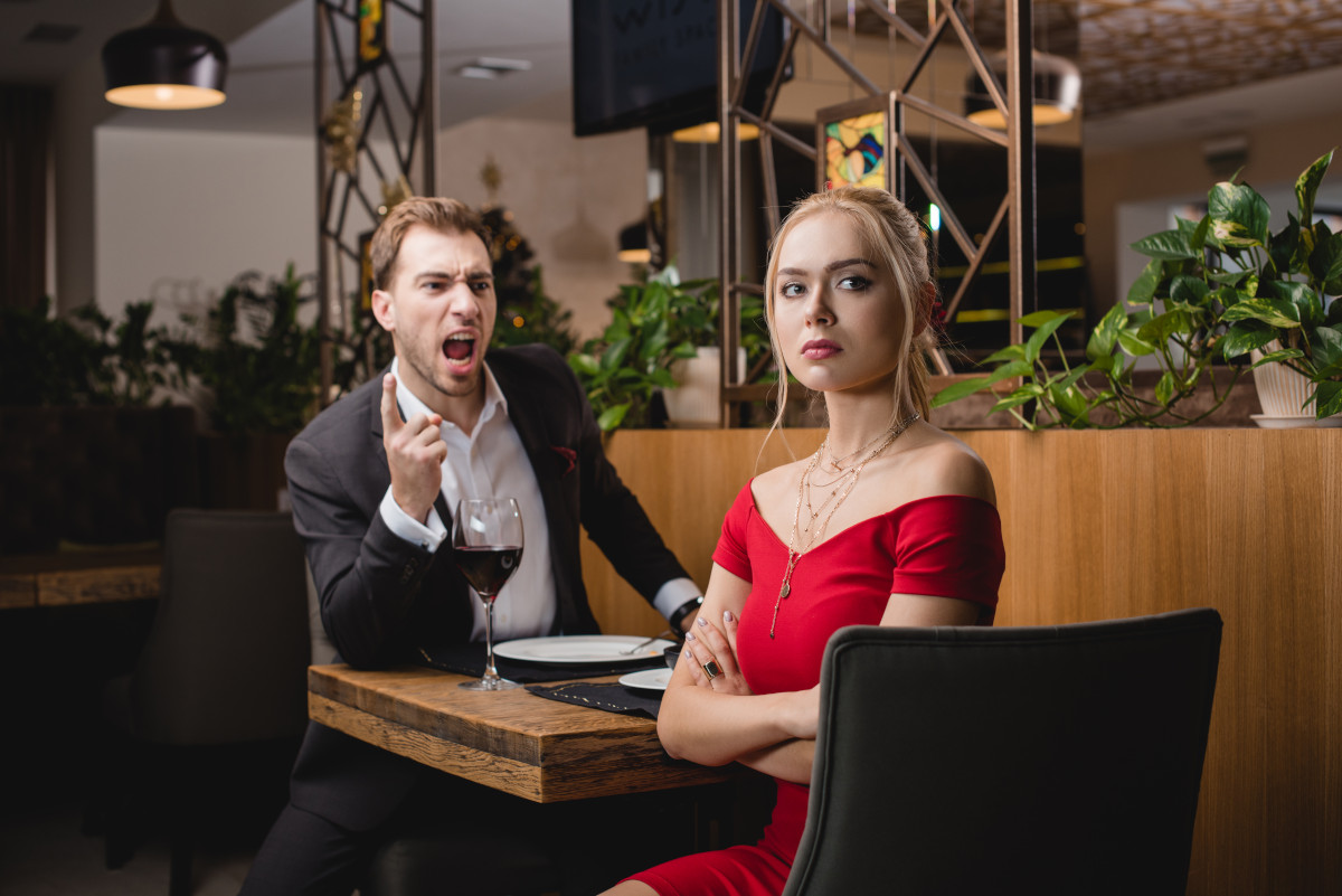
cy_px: 448
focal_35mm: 50
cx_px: 671
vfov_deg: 27.0
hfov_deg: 39.6
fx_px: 1864
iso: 125
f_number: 3.5
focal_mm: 50
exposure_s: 1/200
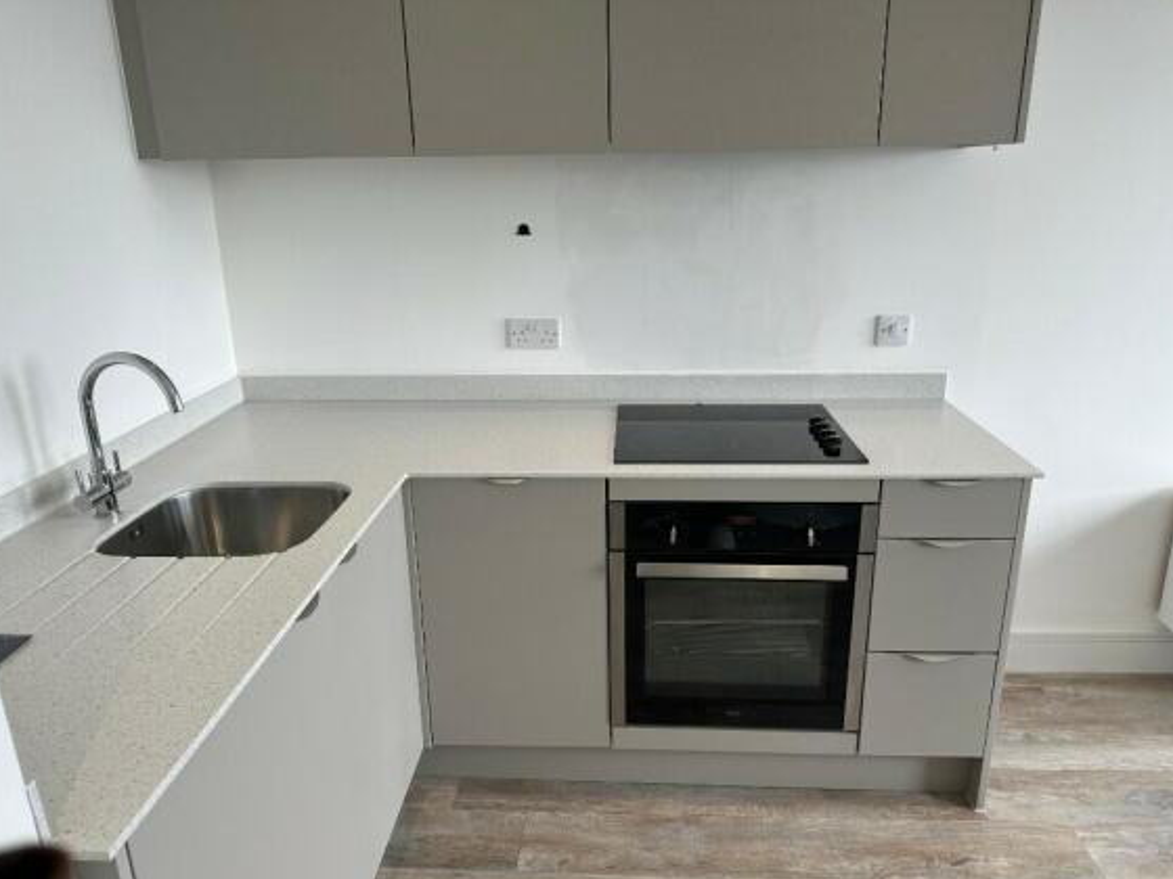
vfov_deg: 54.9
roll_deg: +0.1
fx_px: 847
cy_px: 453
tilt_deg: -20.0
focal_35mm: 25
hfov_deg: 69.4
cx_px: 596
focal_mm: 6.86
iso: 64
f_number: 1.78
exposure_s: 1/180
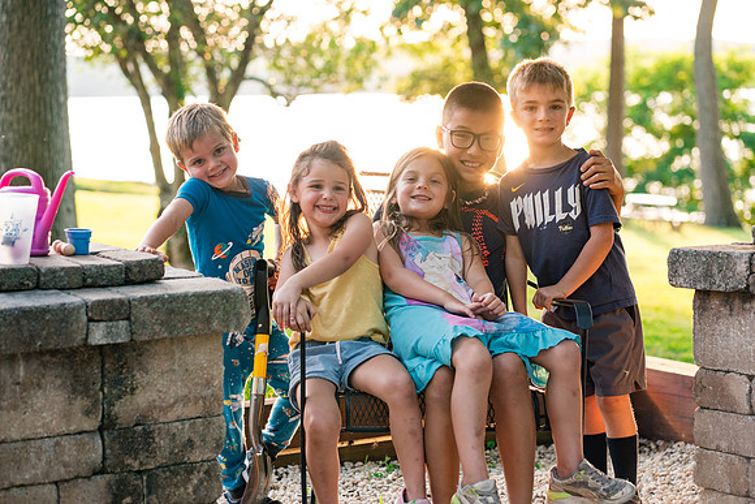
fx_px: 1783
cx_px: 378
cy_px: 252
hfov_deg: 23.9
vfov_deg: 16.1
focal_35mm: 85
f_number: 3.5
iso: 1000
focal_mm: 85
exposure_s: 1/250
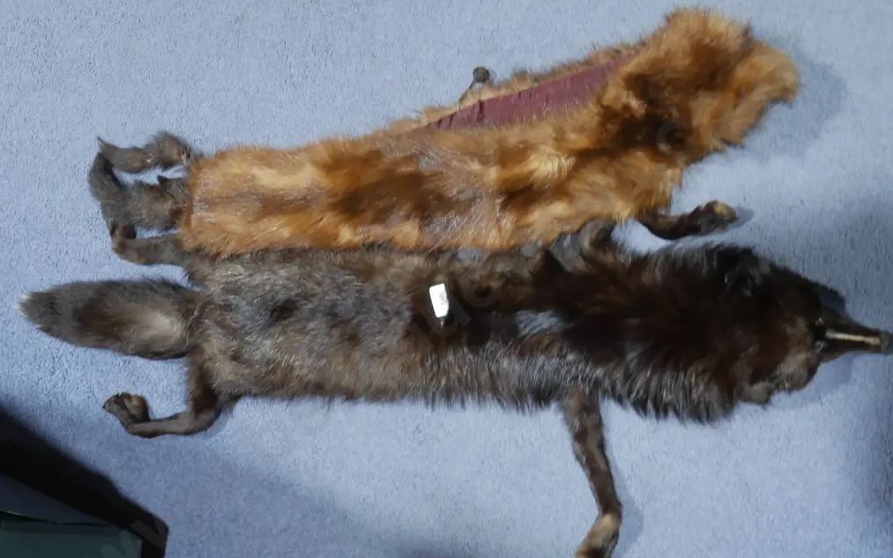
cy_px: 309
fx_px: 1095
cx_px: 450
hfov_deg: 44.4
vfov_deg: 28.6
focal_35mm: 45
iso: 800
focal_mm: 21
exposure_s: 1/60
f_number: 4.6
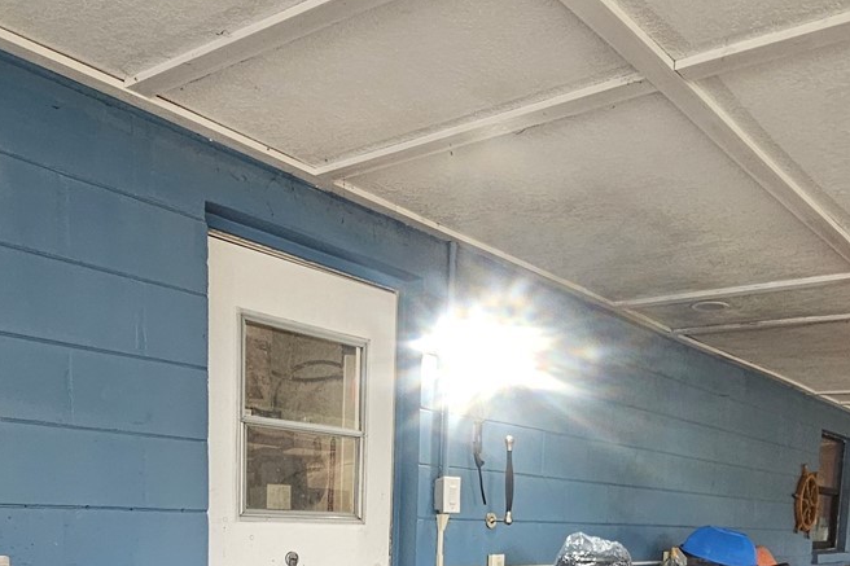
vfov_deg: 34.6
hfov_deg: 57.1
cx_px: 470
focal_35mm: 33
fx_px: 779
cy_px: 618
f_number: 2.2
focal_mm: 2.2
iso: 200
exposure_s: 1/60
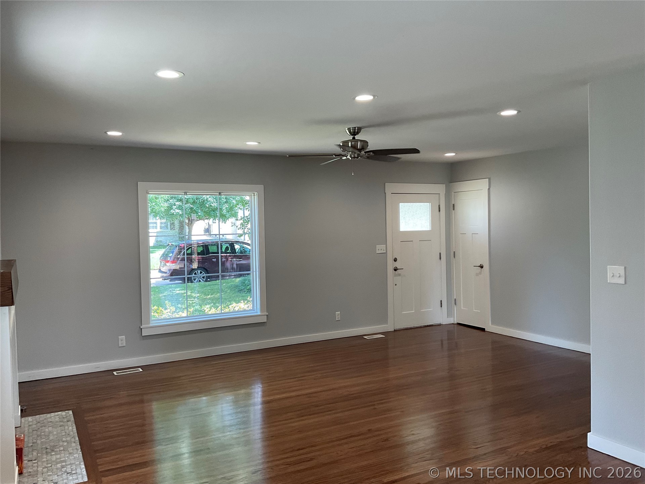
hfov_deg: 61.7
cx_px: 322
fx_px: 540
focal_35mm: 29
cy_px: 242
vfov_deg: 48.2
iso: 64
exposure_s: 1/120
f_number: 1.8
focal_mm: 3
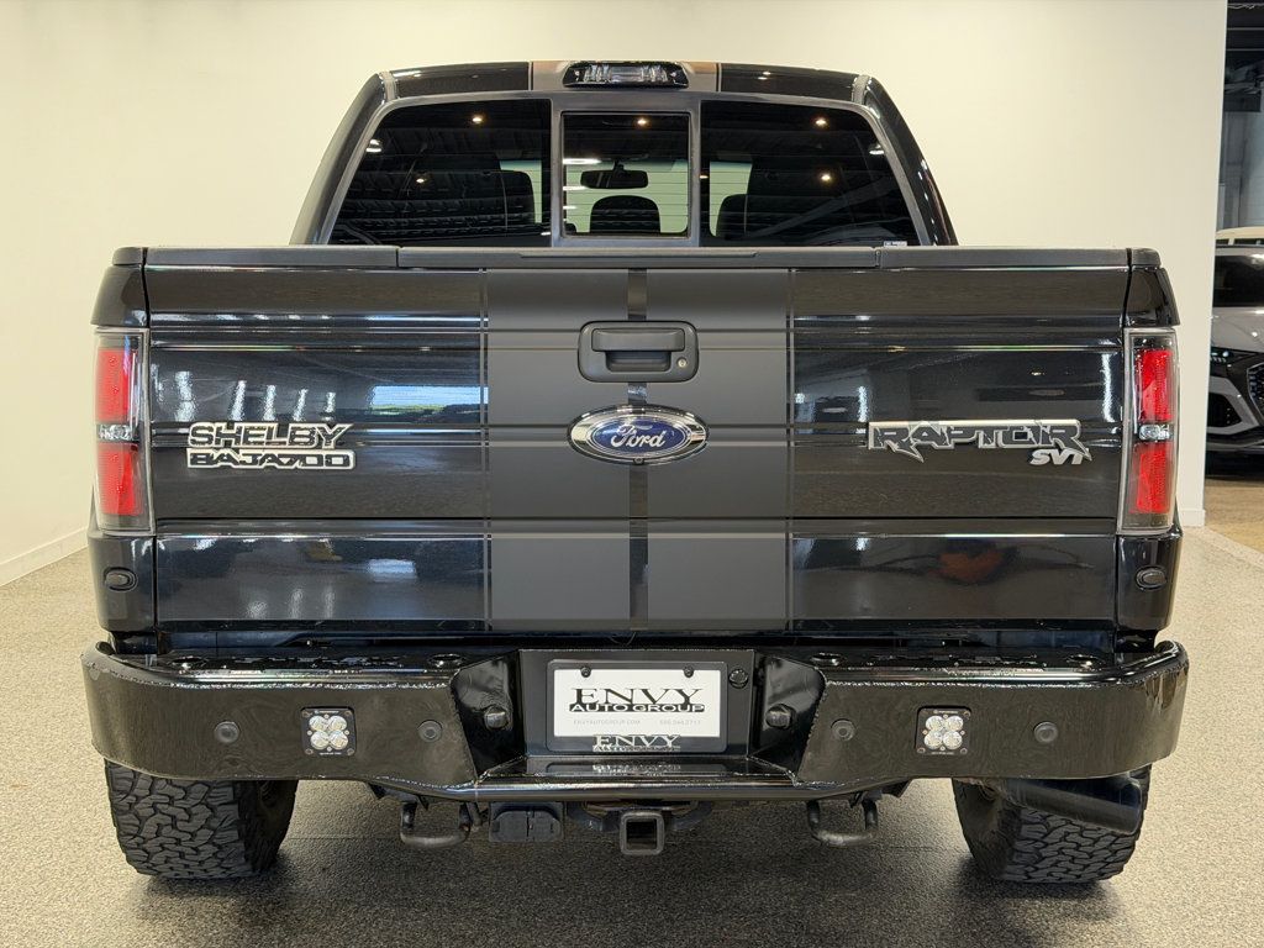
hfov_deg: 39.7
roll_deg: -0.7
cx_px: 632
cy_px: 474
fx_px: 1753
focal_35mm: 48
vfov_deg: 30.3
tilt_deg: -5.7
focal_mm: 6.76
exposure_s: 1/129
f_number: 1.78
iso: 160
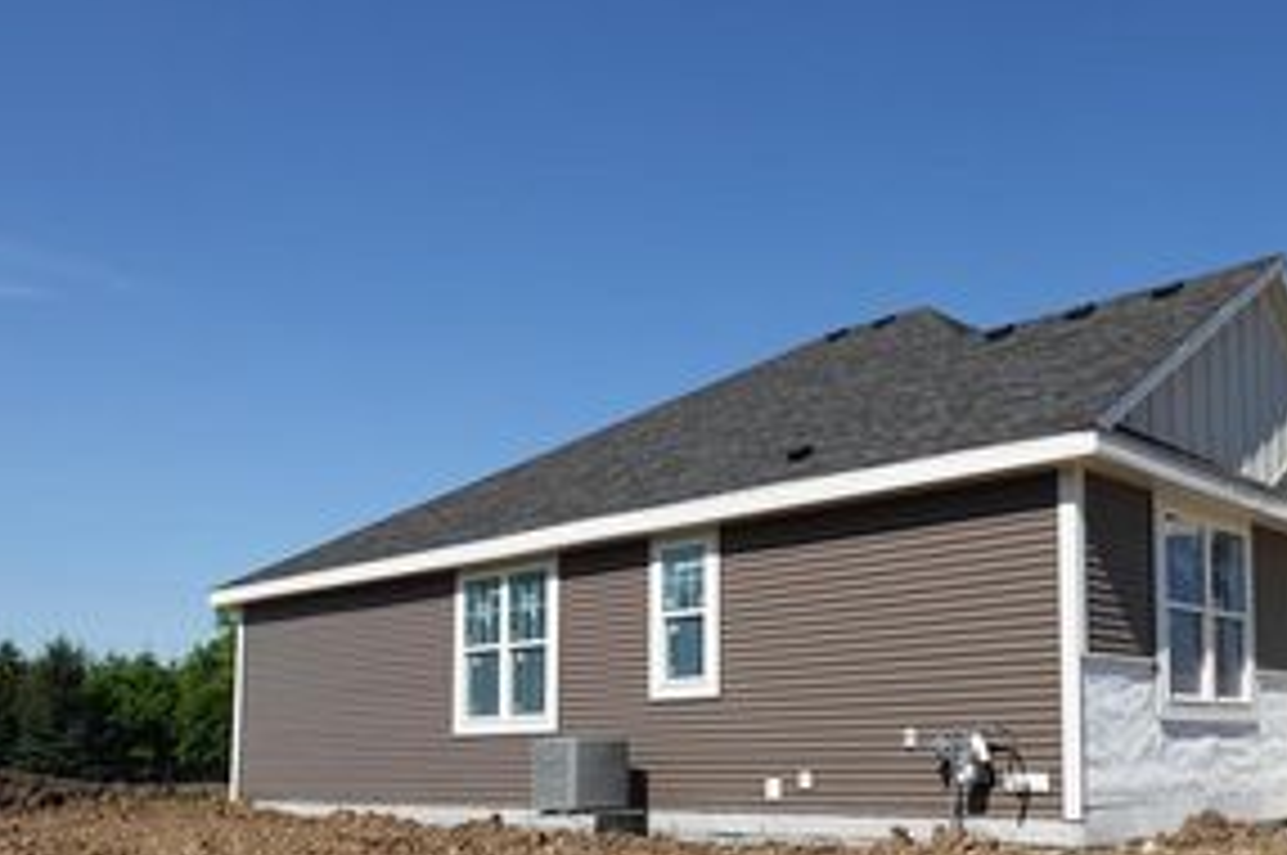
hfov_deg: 51.4
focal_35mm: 35
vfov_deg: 36.9
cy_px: 641
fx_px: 1250
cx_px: 1012
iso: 125
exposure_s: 1/5000
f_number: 2
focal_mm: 7.6
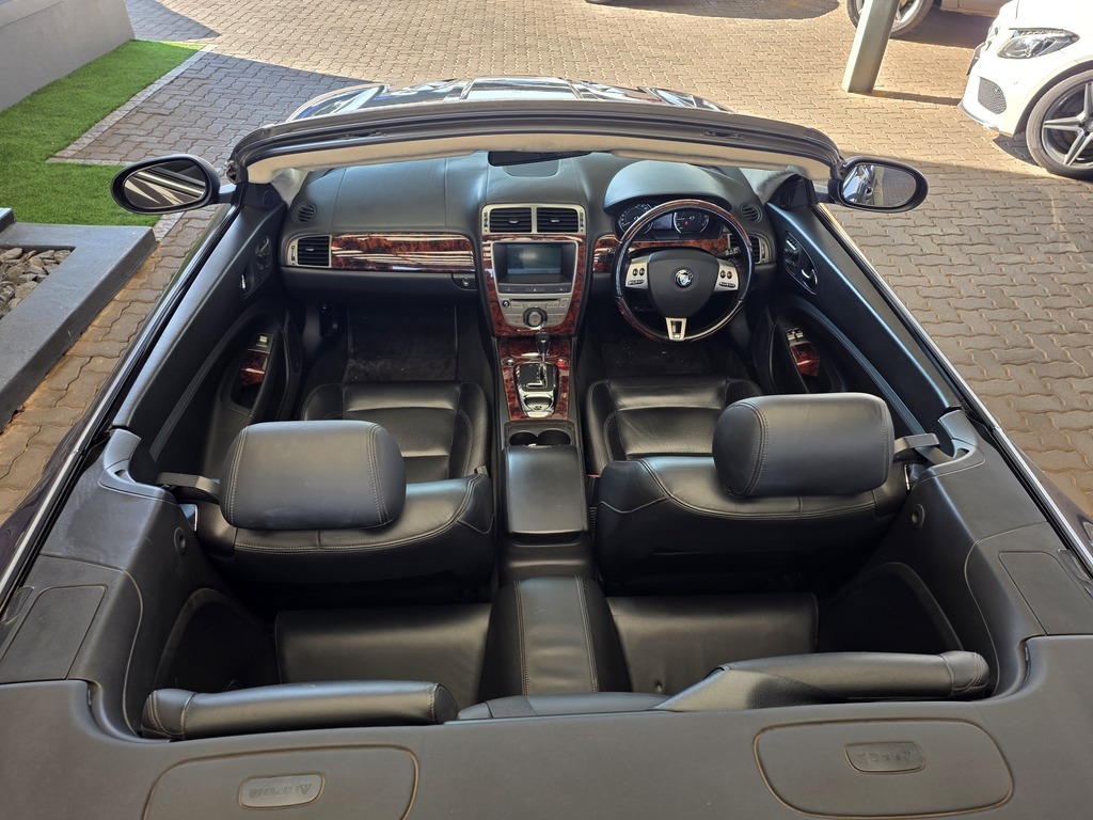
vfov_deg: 58.9
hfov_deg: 73.9
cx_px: 546
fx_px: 726
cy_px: 410
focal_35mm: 23
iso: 80
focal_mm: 6.25
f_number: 1.7
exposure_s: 1/180
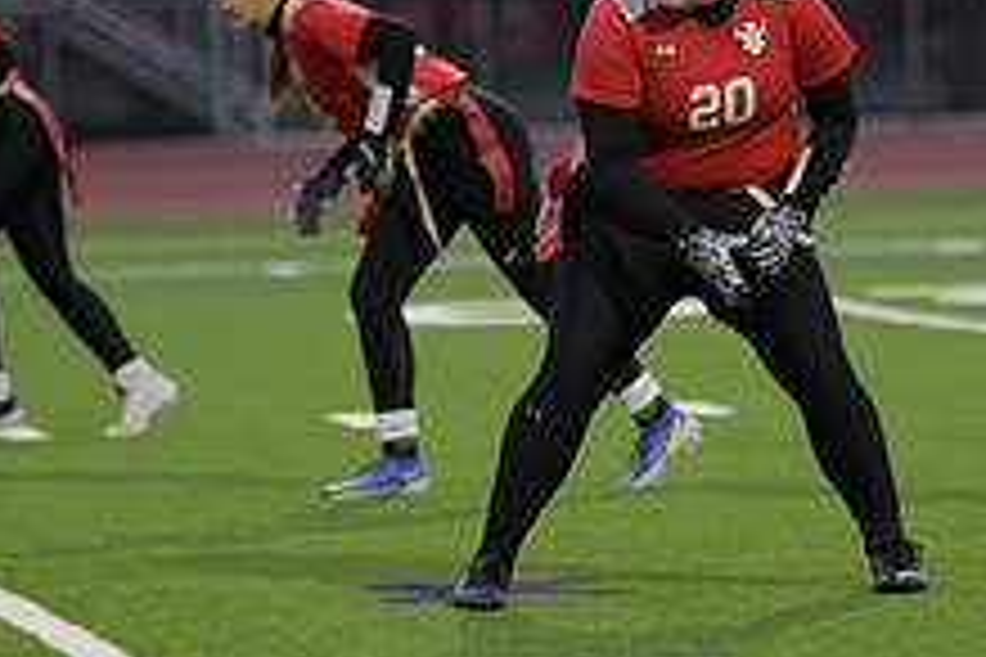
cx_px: 639
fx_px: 11256
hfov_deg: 5.0
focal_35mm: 411
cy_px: 124
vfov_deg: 3.3
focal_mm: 155
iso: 400
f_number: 2.8
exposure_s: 1/200
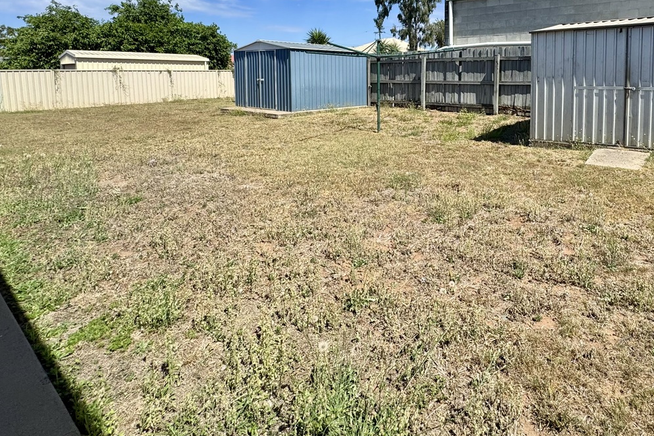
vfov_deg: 54.6
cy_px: 110
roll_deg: +3.1
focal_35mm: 22
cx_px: 430
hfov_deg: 76.4
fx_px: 400
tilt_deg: -0.8
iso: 50
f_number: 2.2
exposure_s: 1/2083
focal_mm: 2.22
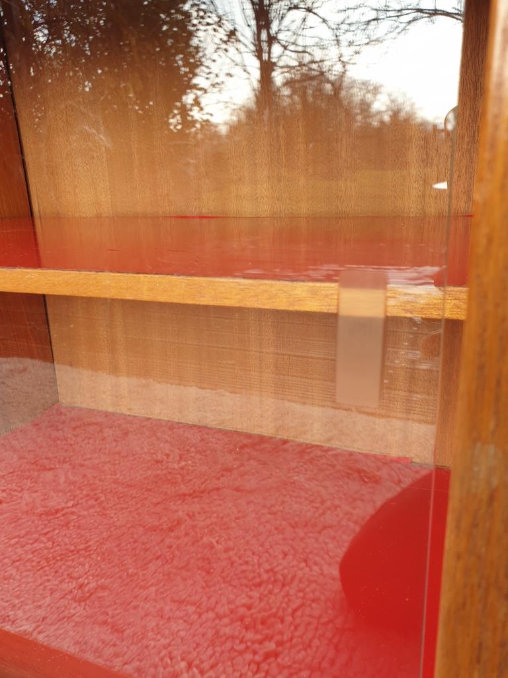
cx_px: 254
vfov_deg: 67.3
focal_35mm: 26
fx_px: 509
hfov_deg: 53.1
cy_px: 339
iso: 50
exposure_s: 1/139
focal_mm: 4.3
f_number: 2.4
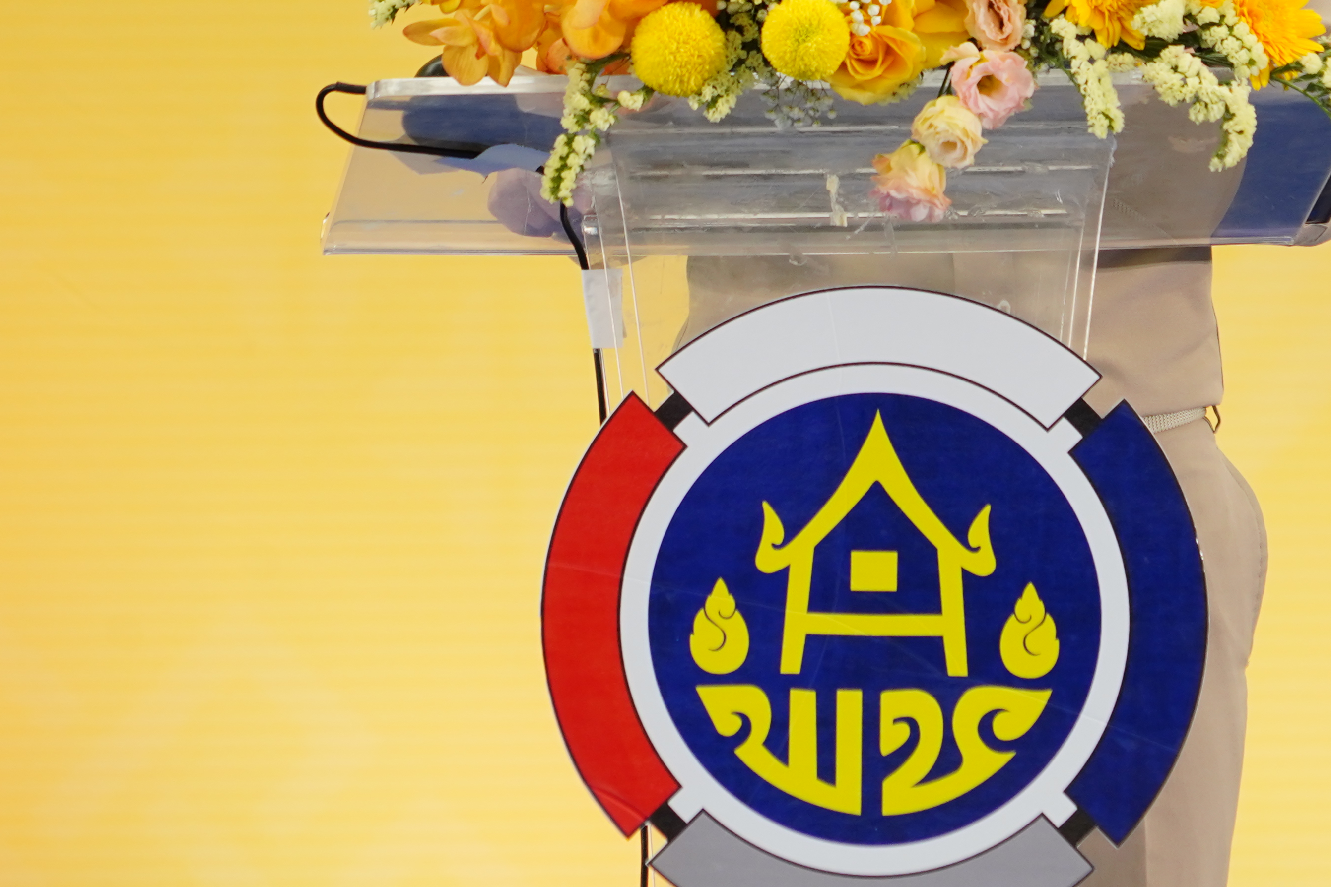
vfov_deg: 2.8
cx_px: 937
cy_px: -42
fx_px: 18115
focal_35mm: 490
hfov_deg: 4.2
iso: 640
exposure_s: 1/80
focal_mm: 219
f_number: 6.3
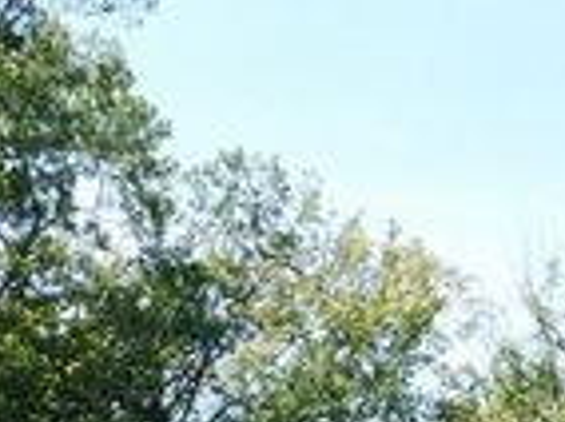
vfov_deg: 15.7
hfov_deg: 24.0
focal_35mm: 81
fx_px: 1320
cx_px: 378
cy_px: 738
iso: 125
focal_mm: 4
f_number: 3
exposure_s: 1/500
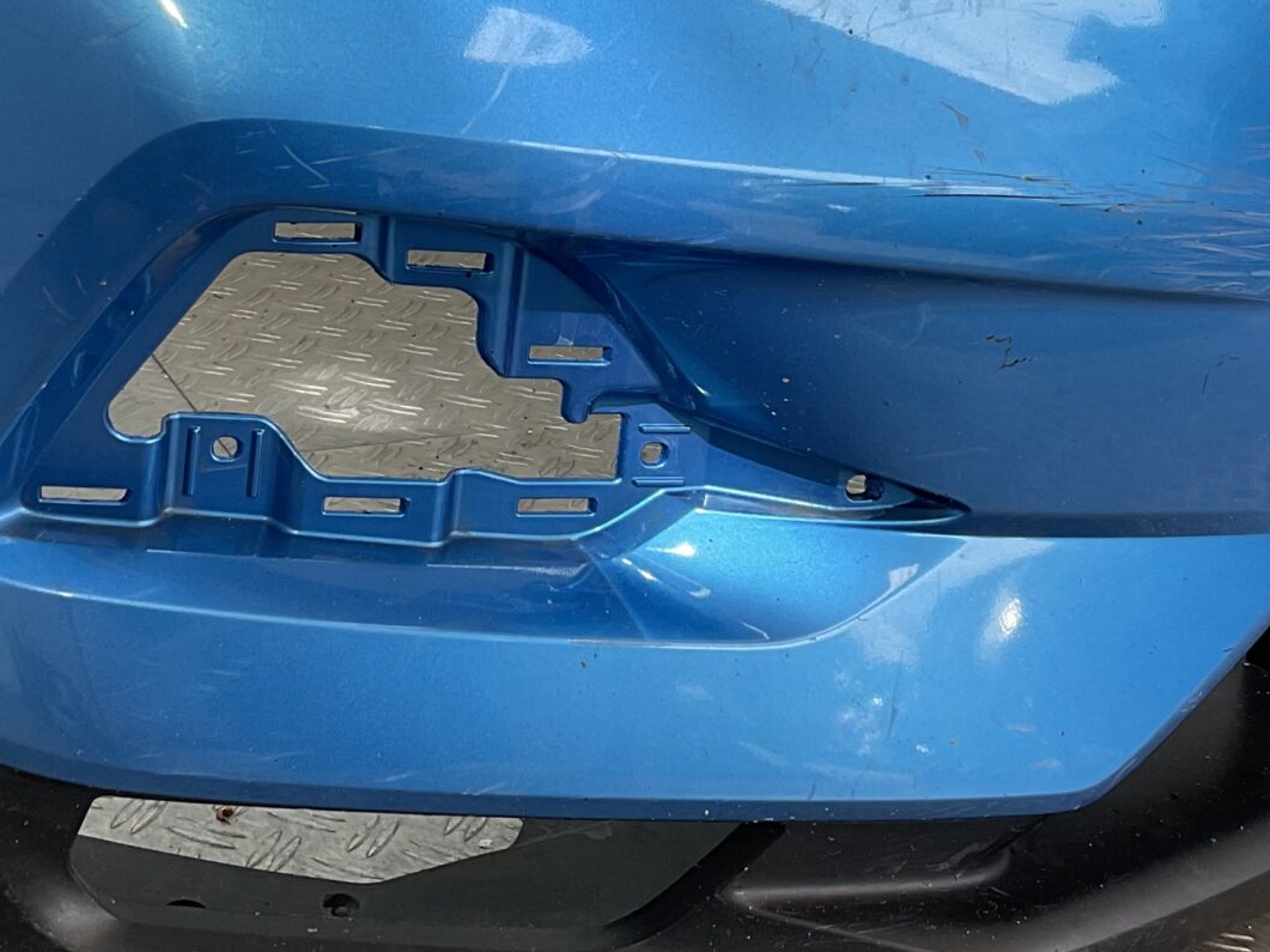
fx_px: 2567
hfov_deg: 27.8
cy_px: 174
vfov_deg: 20.7
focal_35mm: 70
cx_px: 585
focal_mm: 3
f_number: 1.8
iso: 16
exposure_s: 1/159
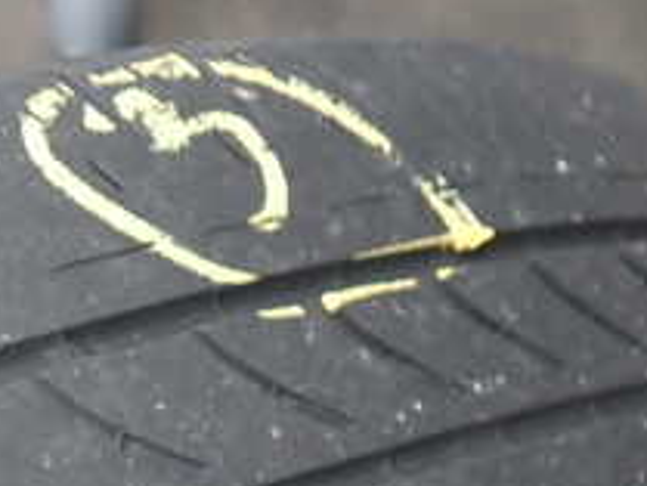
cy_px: 659
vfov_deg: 16.1
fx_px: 1608
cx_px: -186
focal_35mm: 86
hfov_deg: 20.8
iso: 100
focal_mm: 5.4
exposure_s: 1/125
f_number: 2.3
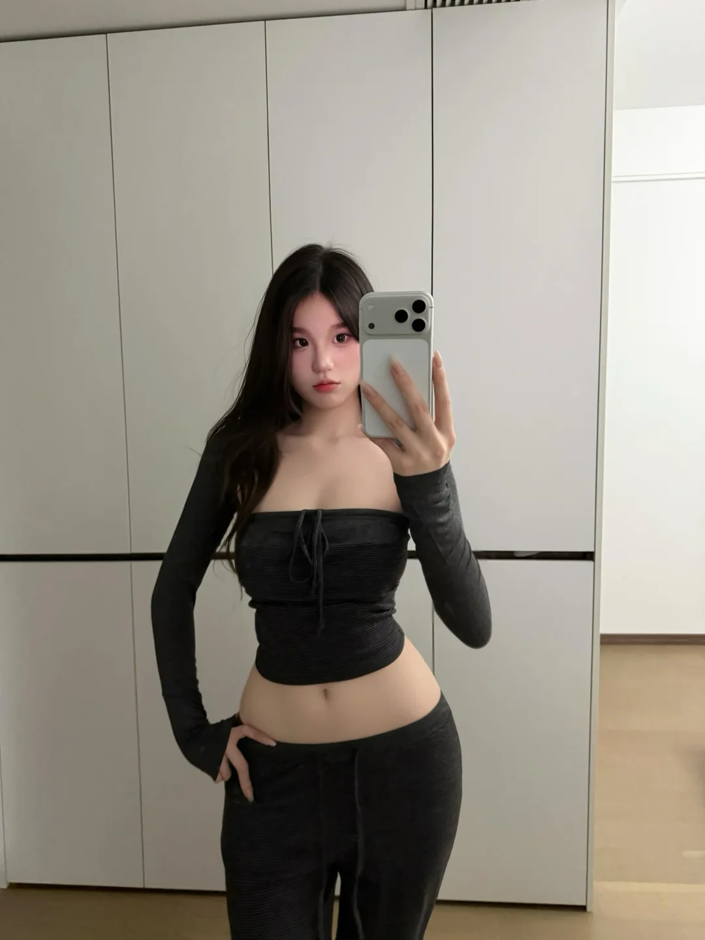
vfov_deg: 71.6
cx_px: 352
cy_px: 470
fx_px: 652
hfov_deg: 56.8
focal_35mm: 24
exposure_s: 1/25
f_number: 1.78
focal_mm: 6.76
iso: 1000
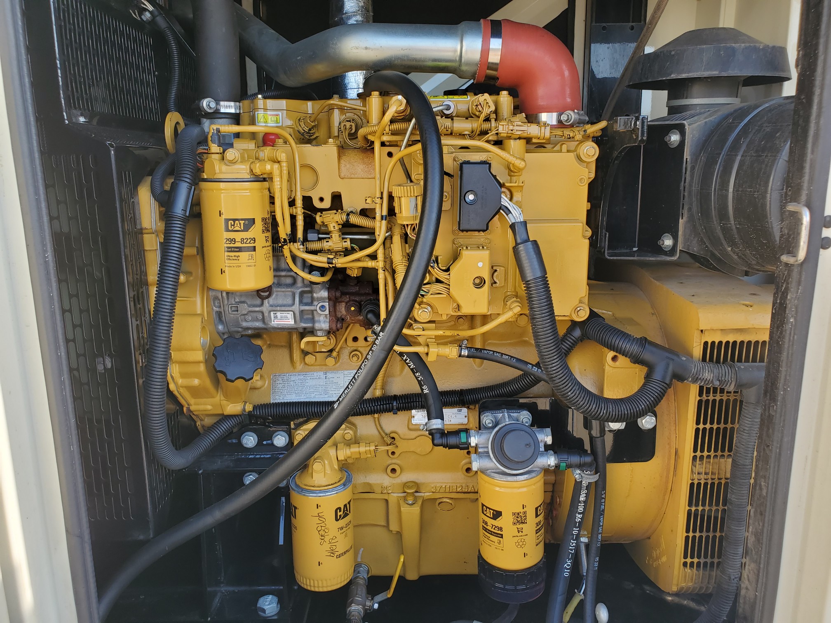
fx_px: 624
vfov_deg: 53.1
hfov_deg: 67.3
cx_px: 416
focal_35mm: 26
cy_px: 312
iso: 50
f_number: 2.4
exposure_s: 1/146
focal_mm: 4.3
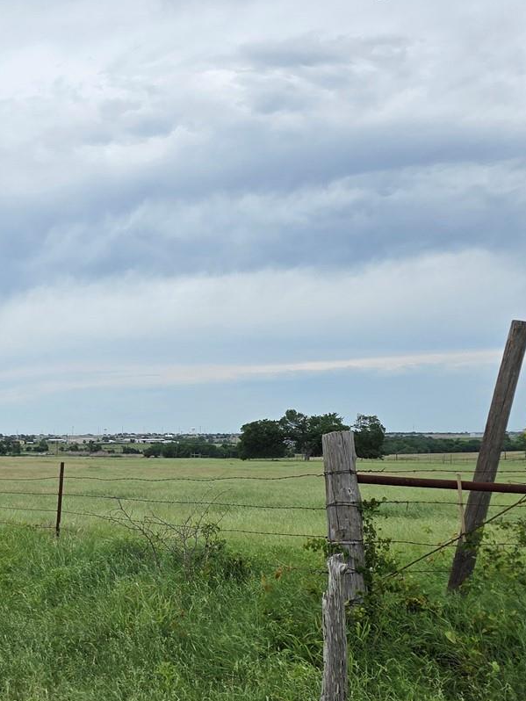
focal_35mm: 59
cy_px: 440
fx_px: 1195
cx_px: -72
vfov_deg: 32.5
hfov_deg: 23.1
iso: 12
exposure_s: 1/1129
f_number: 1.7
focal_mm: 6.3
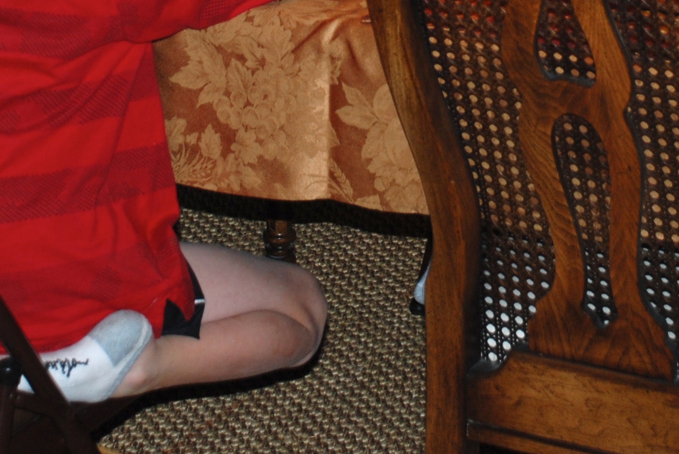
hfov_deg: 12.1
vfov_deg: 8.0
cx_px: 437
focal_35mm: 169
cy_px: -166
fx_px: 3191
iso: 200
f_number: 4.5
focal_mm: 40
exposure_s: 1/60
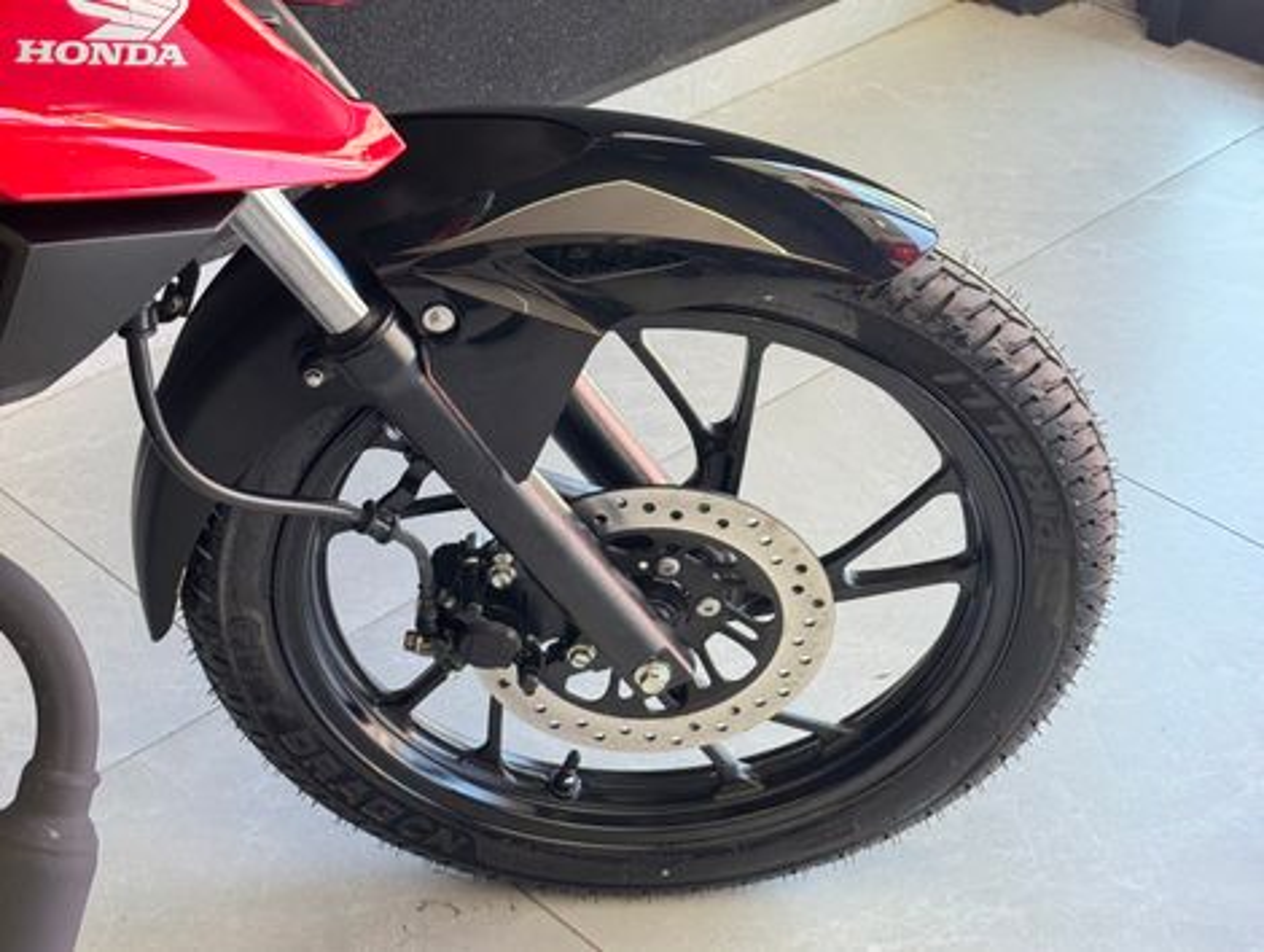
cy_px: 476
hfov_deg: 39.6
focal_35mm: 48
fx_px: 1755
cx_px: 632
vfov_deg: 30.3
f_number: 1.78
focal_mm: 6.76
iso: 125
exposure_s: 1/120
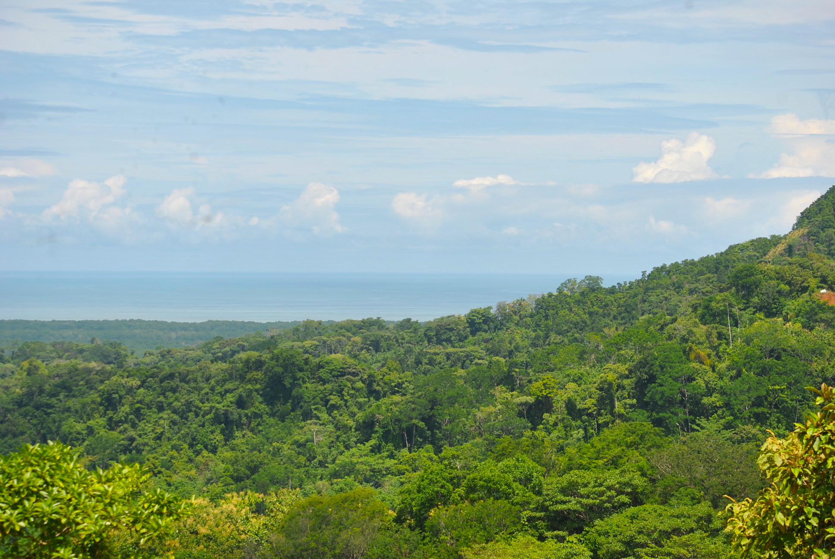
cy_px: 280
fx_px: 2438
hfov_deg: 19.4
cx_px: 418
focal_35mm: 105
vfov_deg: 13.1
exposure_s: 1/500
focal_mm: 70
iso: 100
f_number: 5.6
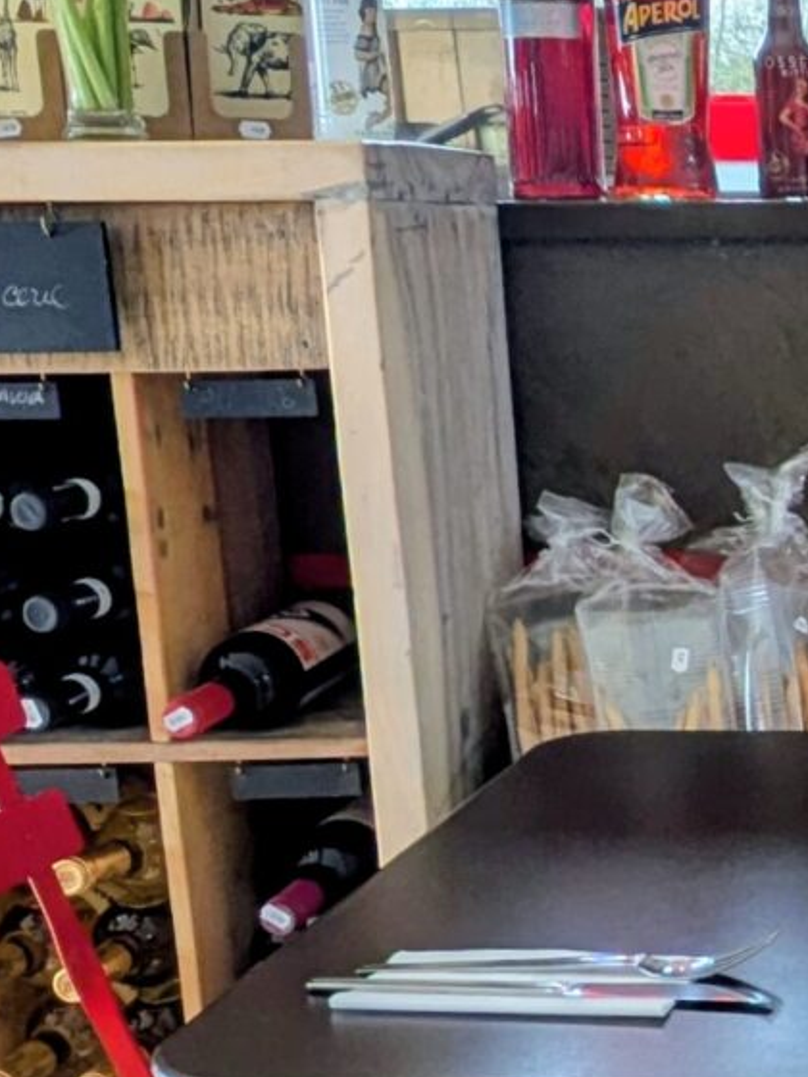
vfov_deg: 30.1
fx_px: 1992
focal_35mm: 64
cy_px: 702
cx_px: 1116
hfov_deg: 20.5
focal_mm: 1.83
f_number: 2.2
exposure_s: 1/126
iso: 61
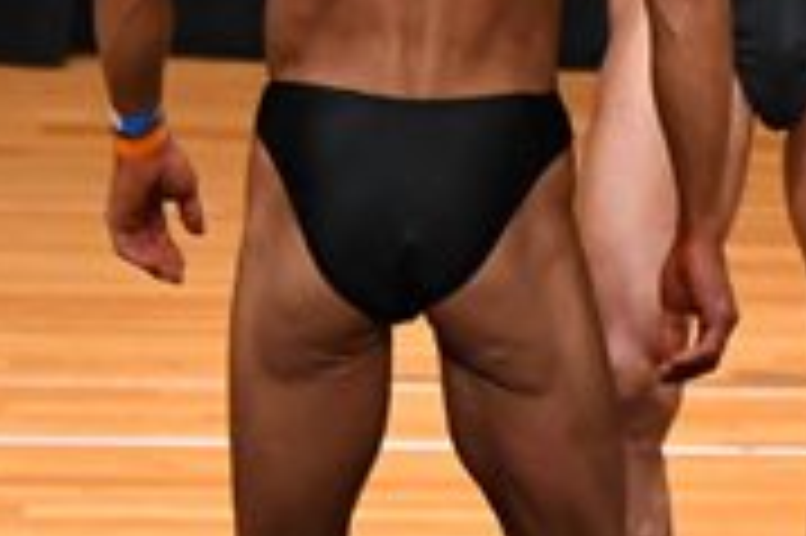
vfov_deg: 1.6
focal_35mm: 875
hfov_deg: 2.4
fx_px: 19572
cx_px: 1286
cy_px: 5
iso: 4000
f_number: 5.6
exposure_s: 1/400
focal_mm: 135
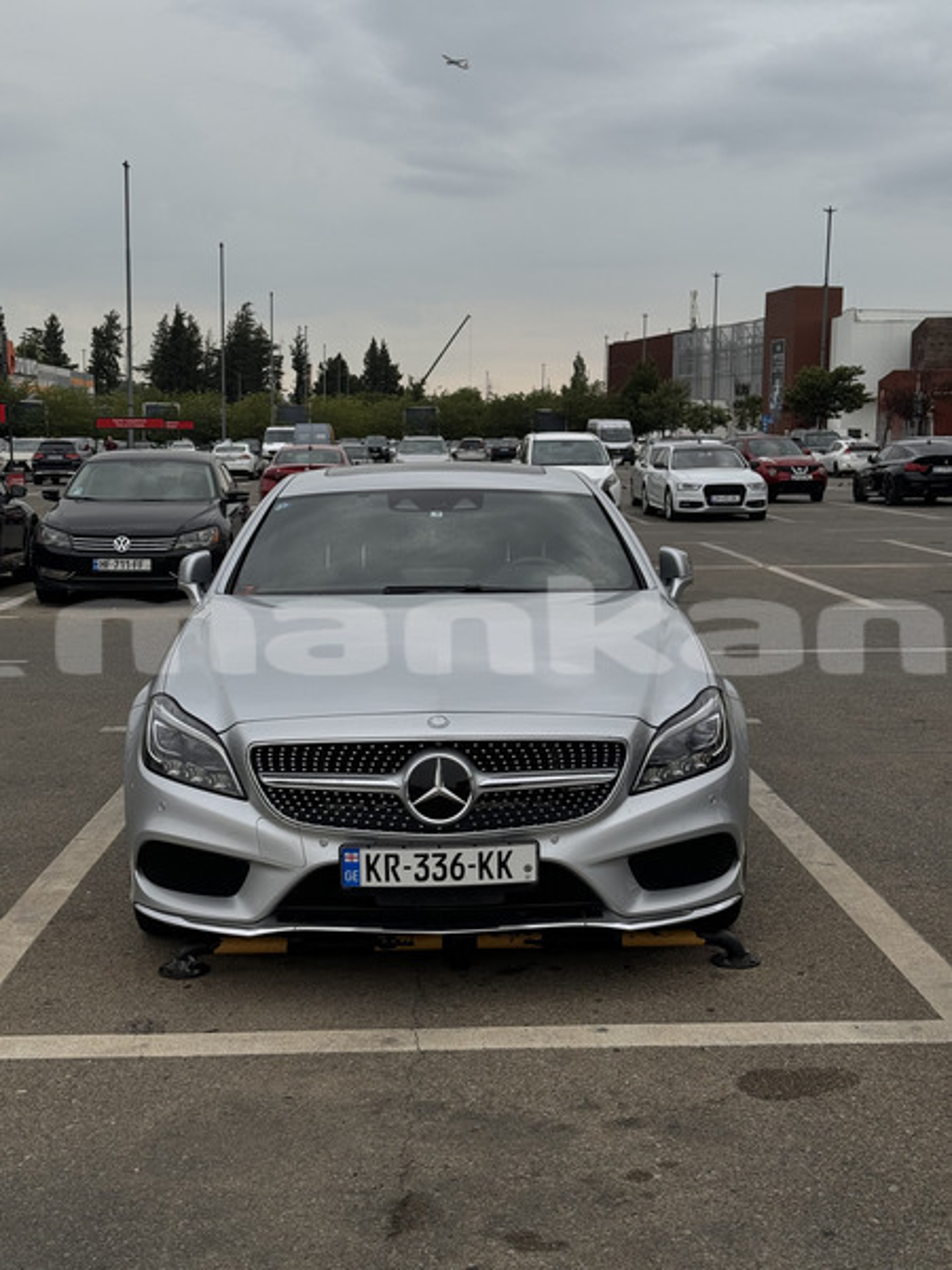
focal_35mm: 48
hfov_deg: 30.3
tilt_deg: -5.4
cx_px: 476
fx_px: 1760
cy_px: 635
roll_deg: -1.4
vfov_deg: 39.7
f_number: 1.78
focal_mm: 6.76
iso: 64
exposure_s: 1/1724
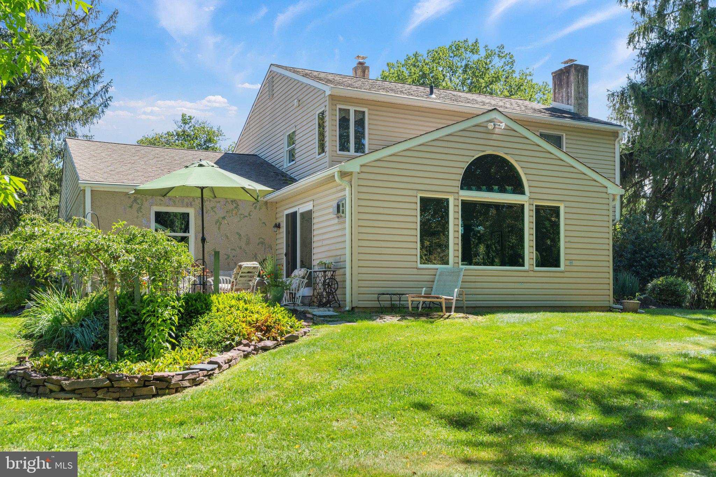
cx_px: 358
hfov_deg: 54.4
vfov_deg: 37.8
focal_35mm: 35
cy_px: 238
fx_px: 696
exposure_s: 1/400
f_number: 7.1
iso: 320
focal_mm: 35
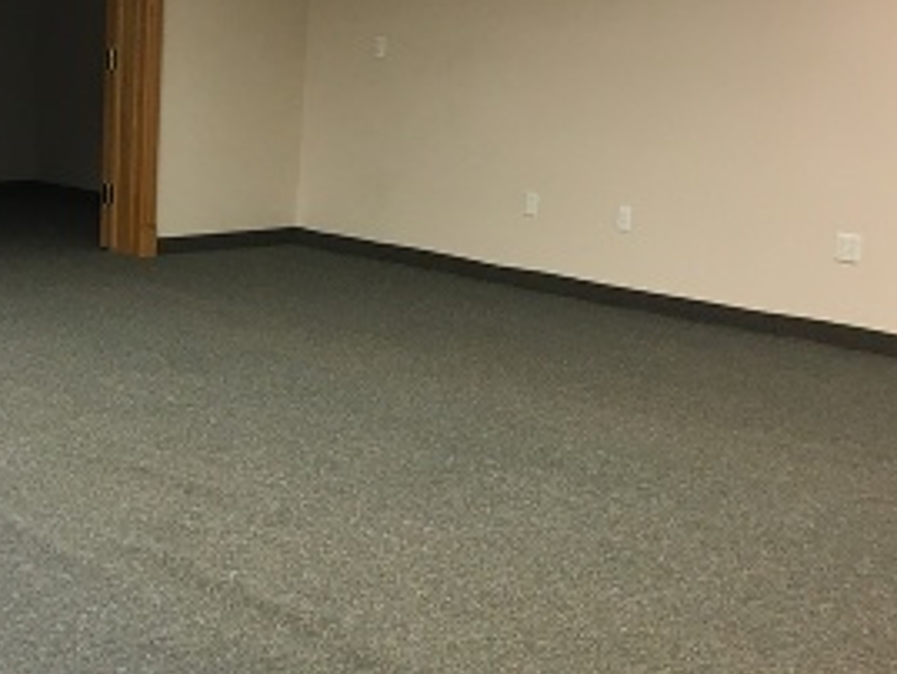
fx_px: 1789
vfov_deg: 21.2
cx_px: 60
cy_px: 460
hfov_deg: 27.0
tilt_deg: -14.7
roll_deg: -1.7
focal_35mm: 69
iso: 64
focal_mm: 4.15
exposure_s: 1/30
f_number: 2.2
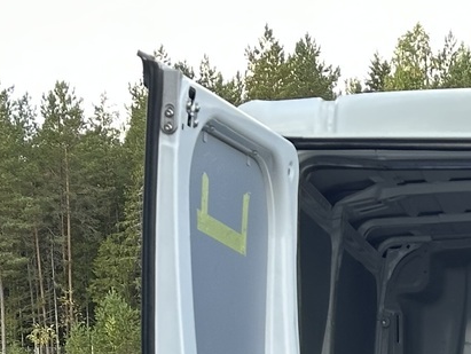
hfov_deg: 11.3
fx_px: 2288
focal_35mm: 168
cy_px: 573
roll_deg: +1.8
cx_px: 675
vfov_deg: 8.6
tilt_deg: -4.2
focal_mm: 6.86
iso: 64
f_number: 1.78
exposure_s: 1/233
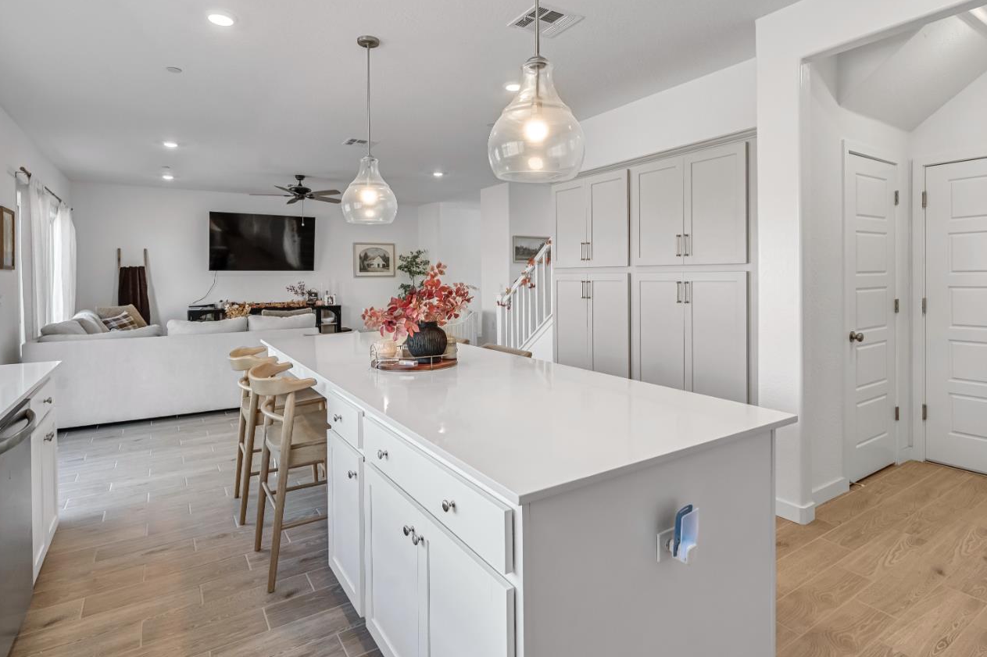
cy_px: 286
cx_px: 492
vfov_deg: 64.3
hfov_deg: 86.9
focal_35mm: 19
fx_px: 521
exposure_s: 1/20
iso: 640
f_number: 7.1
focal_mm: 16
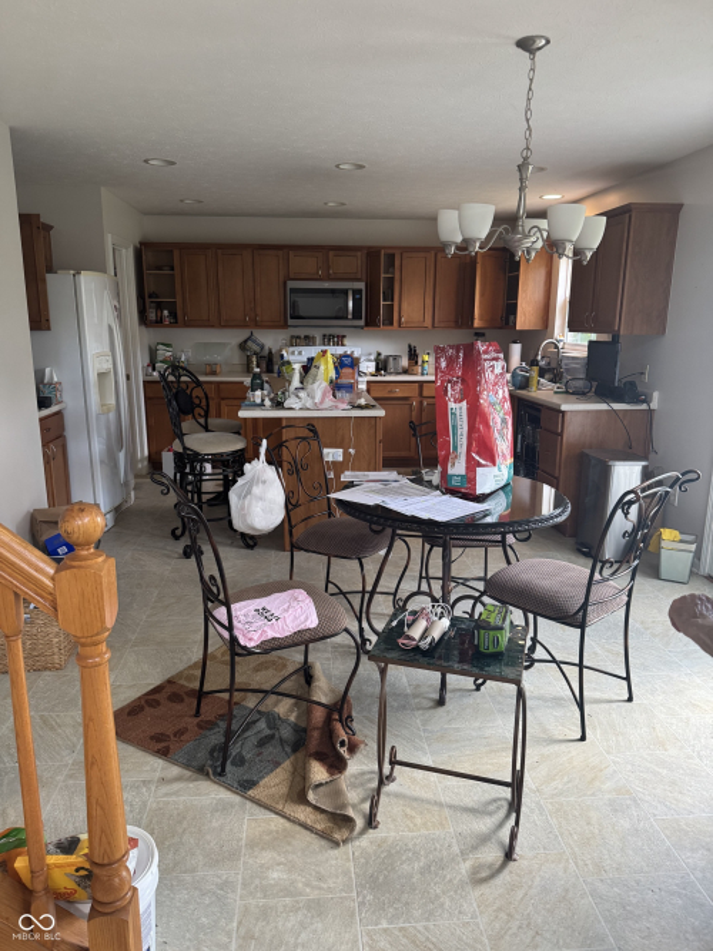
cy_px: 476
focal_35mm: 24
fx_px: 659
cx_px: 356
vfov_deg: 71.6
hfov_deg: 56.8
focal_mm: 6.76
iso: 200
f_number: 1.78
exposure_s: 1/121
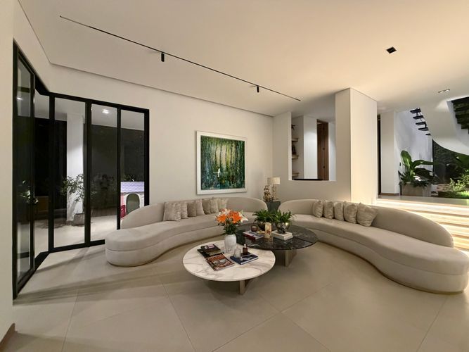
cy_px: 176
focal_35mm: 14
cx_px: 234
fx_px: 190
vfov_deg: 85.7
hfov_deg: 102.1
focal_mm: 2.22
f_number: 2.2
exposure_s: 1/60
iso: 800
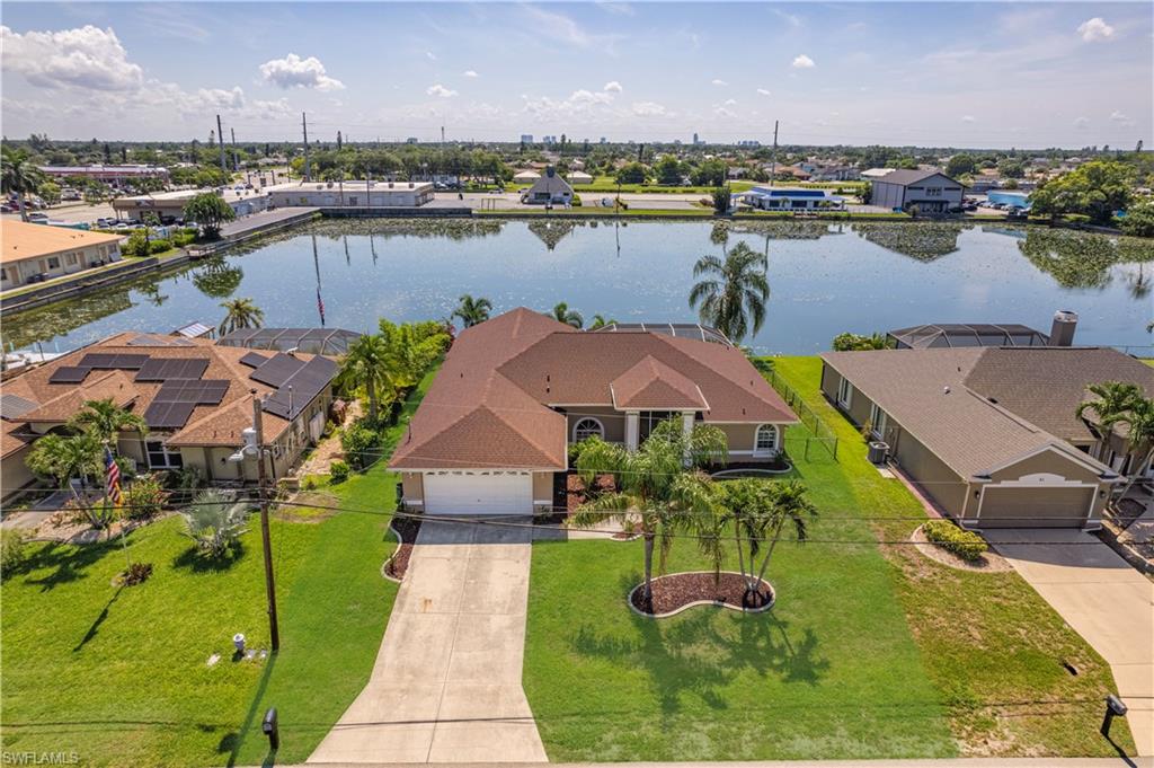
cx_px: 577
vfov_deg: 57.1
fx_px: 705
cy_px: 384
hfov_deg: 78.6
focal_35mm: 22
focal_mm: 8.38
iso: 130
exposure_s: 1/1250
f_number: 2.8
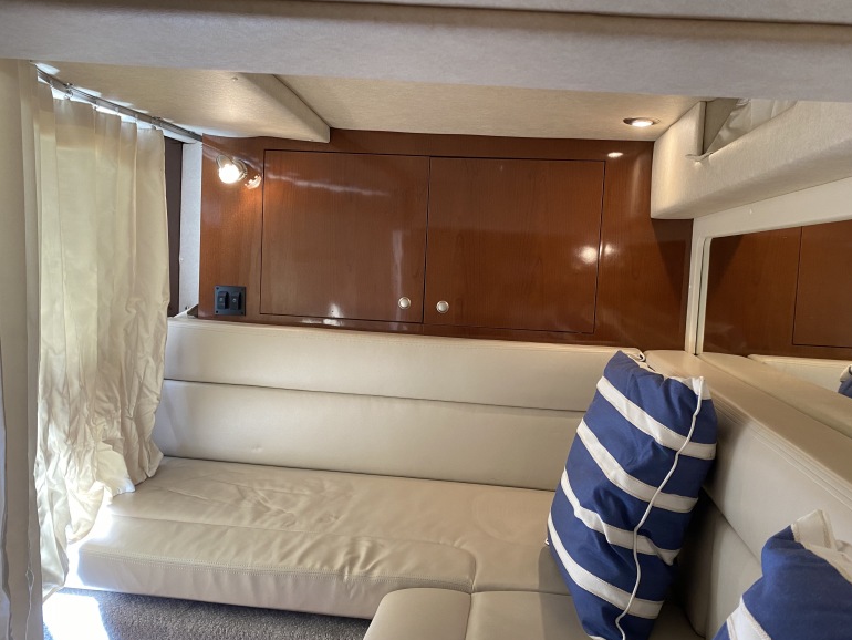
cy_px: 314
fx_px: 665
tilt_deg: -4.5
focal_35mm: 27
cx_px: 441
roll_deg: -0.9
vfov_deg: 51.4
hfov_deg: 65.3
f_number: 1.8
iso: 125
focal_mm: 4.25
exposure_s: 1/64
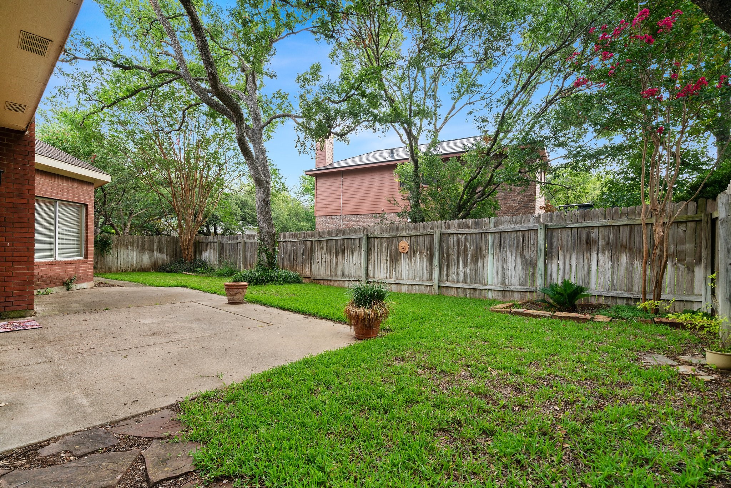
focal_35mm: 17
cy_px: 244
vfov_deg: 70.5
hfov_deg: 93.3
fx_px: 345
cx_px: 366
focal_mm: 17
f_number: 9
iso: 250
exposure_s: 1/40
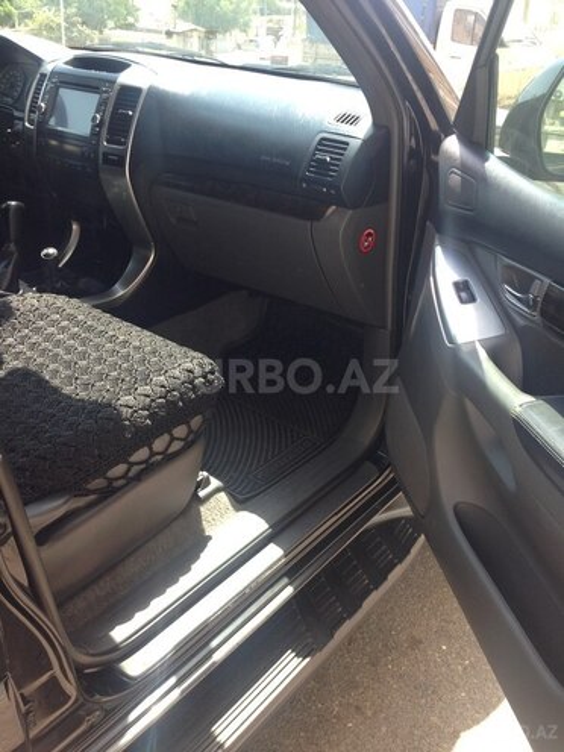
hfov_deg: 42.9
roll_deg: -3.3
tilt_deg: -25.9
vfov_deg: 55.4
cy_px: 376
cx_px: 282
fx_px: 717
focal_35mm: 33
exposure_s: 1/195
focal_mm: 4.12
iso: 50
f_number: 2.4
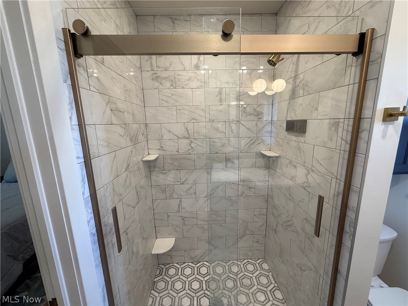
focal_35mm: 14
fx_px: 165
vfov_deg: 85.7
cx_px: 204
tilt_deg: -10.6
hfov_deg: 102.1
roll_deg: +1.9
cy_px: 153
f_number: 2.2
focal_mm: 2.22
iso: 160
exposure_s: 1/120
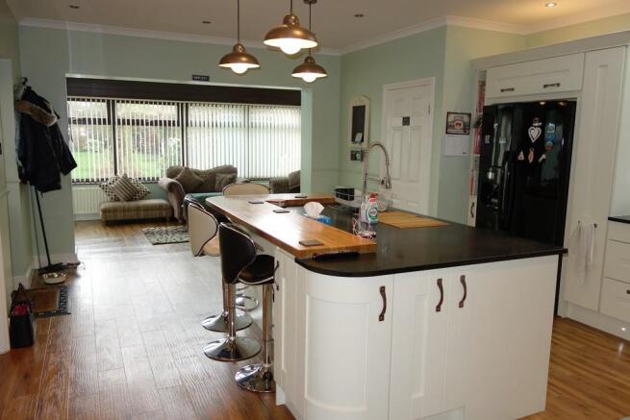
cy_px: 210
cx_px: 315
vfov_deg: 46.4
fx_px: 490
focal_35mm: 28
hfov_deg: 65.5
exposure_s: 1/60
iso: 125
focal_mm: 10.4
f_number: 1.8
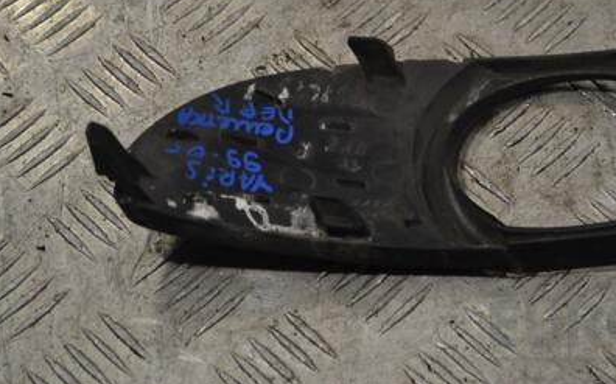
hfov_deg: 20.3
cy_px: 117
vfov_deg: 12.8
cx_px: 460
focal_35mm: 102
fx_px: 1711
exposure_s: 1/125
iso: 280
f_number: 5.6
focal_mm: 44
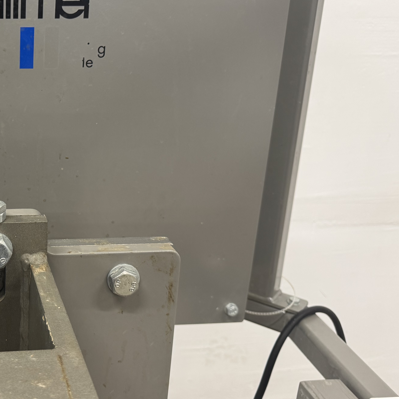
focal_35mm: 46
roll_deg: -0.3
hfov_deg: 33.6
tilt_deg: -17.7
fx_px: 600
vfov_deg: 36.7
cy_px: 161
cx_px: -2
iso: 160
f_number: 1.78
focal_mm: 6.76
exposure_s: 1/50
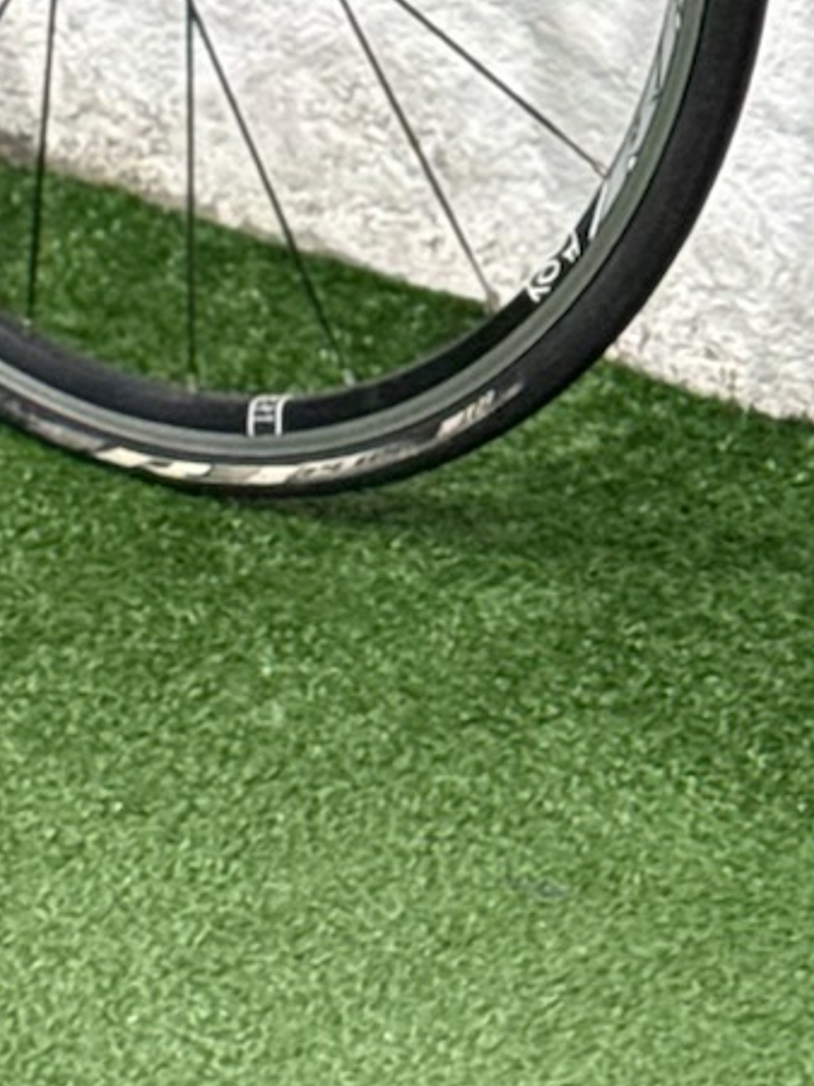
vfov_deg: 8.7
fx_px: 6838
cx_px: 1375
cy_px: -942
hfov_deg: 6.7
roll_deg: -4.2
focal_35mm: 218
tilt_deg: -12.8
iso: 160
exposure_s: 1/60
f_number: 1.78
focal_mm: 6.76
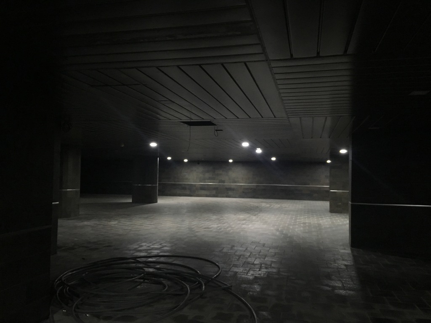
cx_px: 216
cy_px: 162
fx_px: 361
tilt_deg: +2.9
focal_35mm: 29
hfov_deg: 61.7
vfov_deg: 48.2
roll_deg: -1.5
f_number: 2.2
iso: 400
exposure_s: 1/17
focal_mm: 4.15
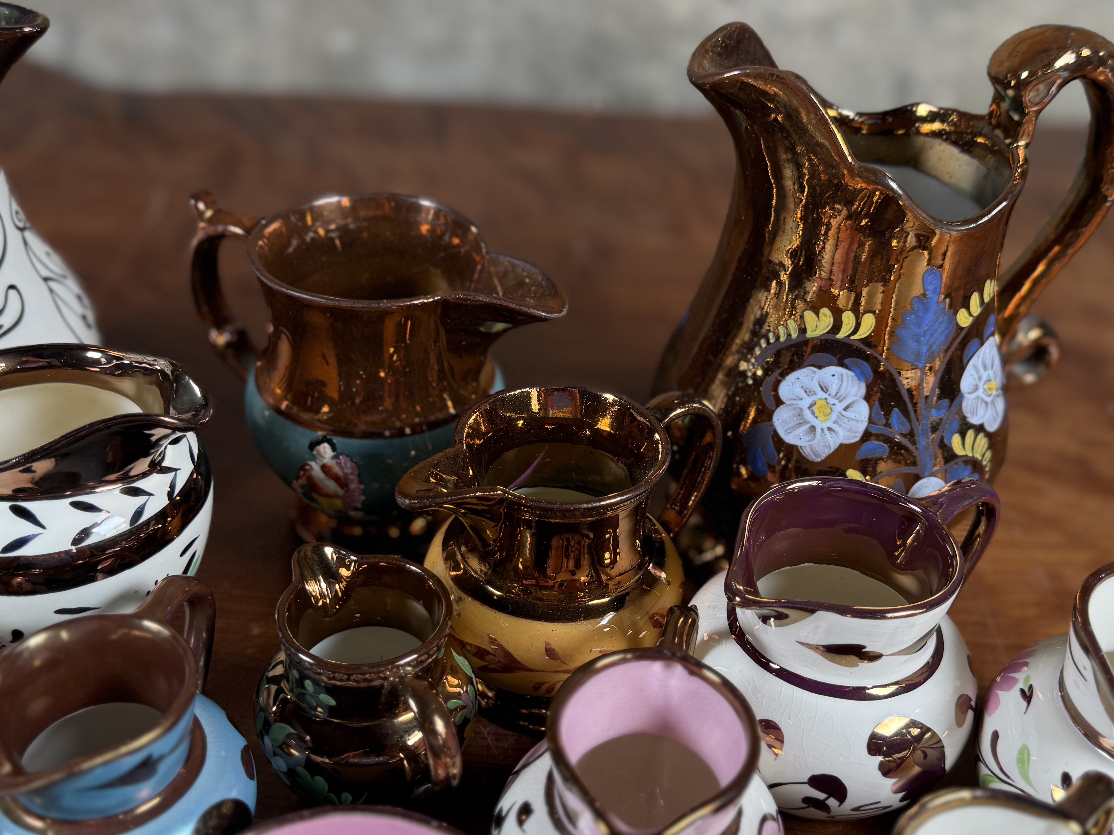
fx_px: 772
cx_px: 557
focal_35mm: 24
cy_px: 418
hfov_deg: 71.6
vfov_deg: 56.8
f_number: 1.78
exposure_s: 1/121
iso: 64
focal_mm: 6.76
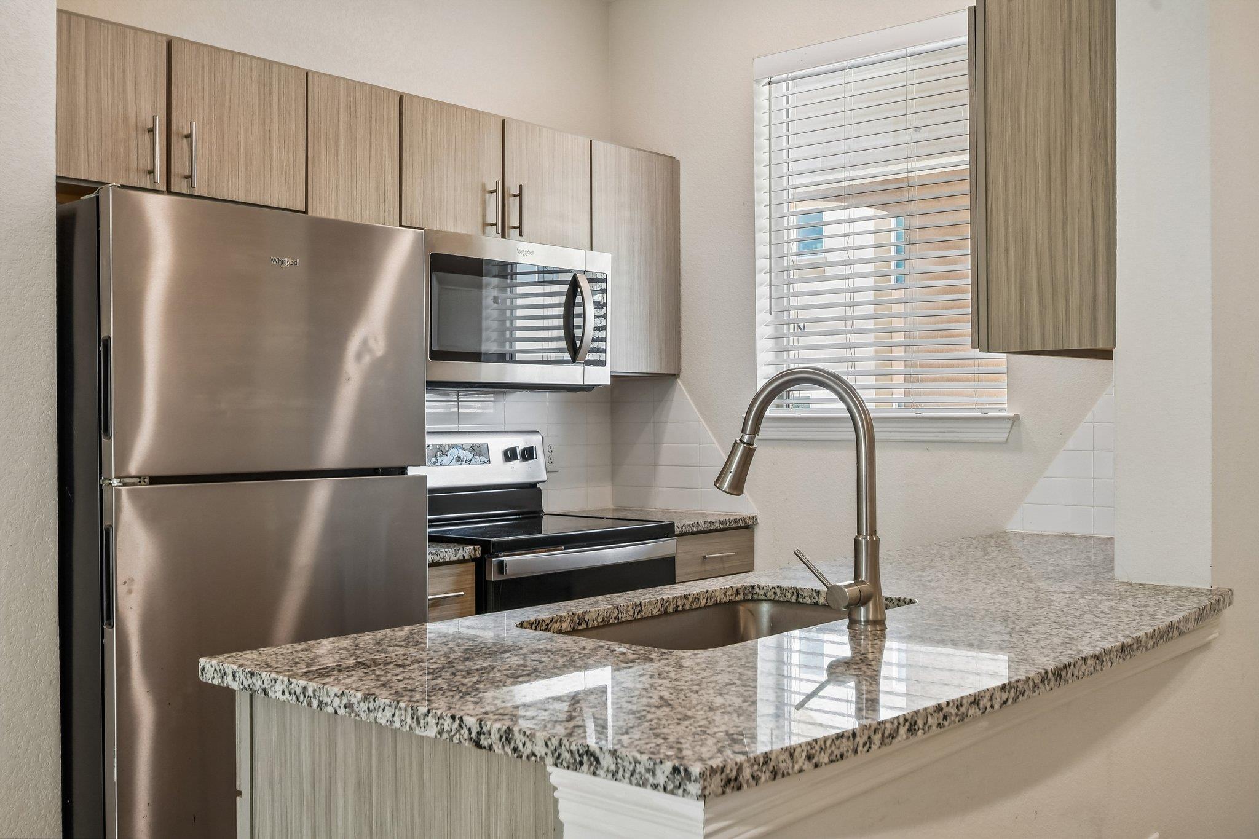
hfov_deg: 53.1
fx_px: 1259
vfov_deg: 36.9
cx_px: 630
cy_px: 420
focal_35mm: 36
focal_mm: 24
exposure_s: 1/30
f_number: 8
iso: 400
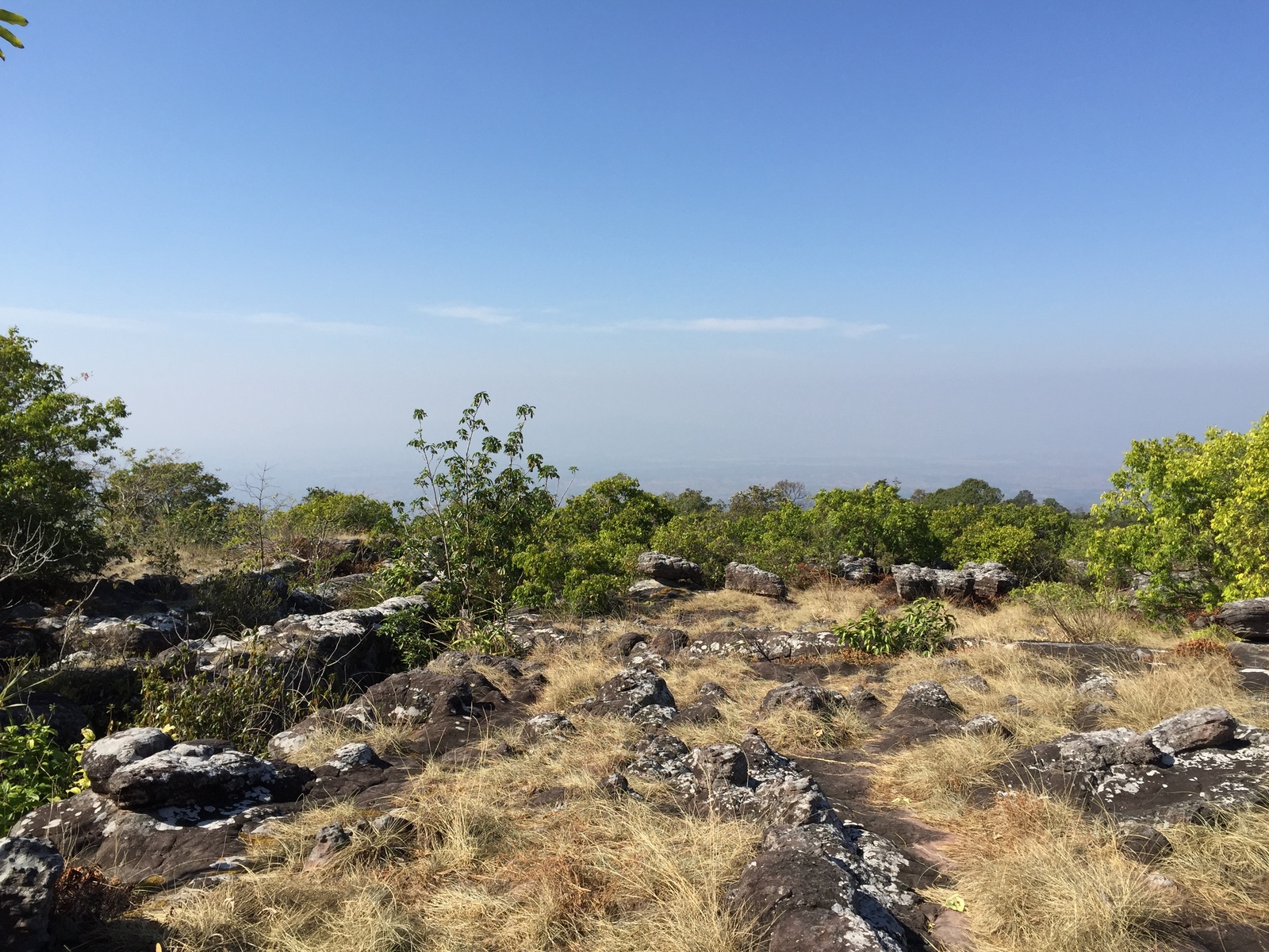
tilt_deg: -3.3
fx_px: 1063
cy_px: 476
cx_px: 634
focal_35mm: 29
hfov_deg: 61.7
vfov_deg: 48.2
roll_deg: -0.6
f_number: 2.2
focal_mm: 4.15
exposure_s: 1/2083
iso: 32
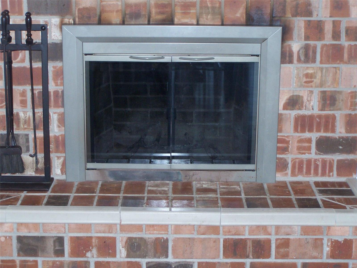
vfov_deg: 19.6
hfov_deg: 26.0
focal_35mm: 75
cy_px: 134
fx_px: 773
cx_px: 178
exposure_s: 1/90
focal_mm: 12.4
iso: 140
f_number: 3.2
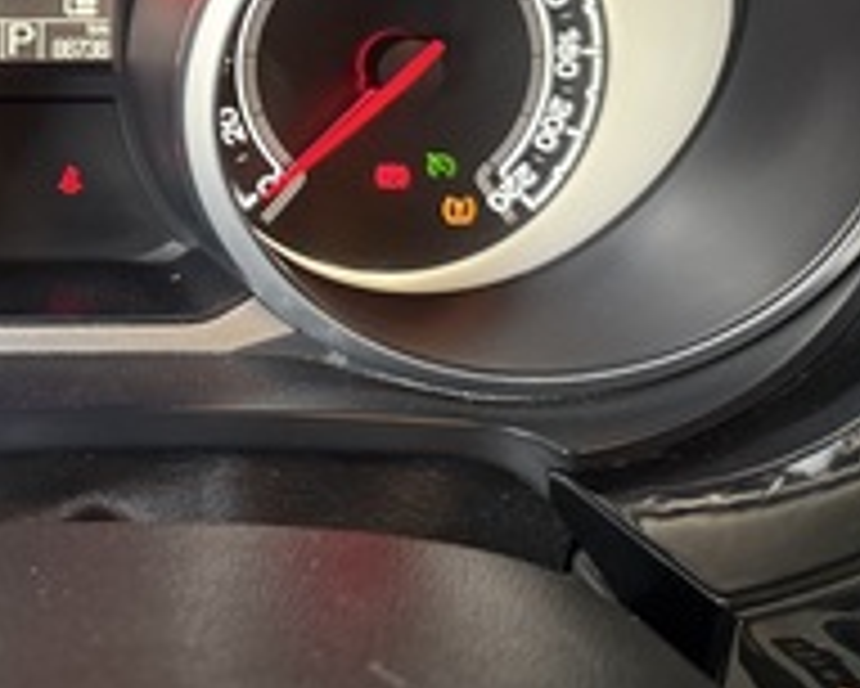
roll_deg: +0.1
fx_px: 1426
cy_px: 29
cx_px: -97
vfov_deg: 26.0
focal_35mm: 56
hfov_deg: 30.0
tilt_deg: -30.7
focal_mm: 6.76
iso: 400
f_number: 1.78
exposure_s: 1/60
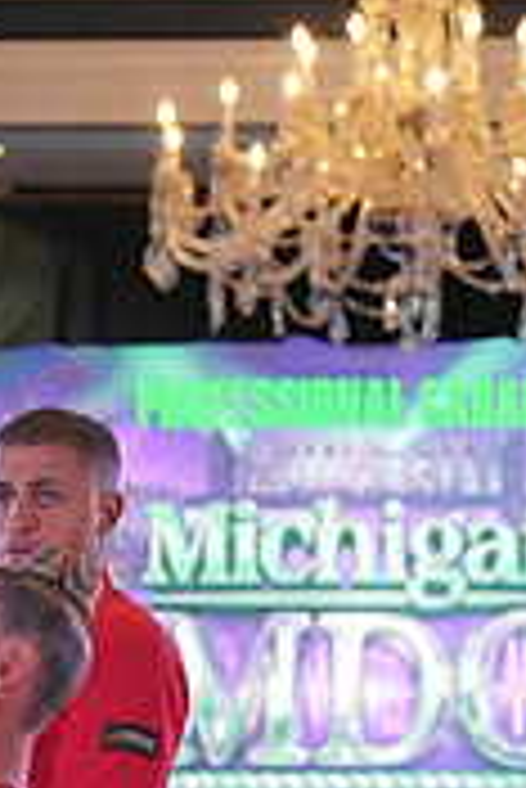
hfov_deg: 6.9
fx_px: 4352
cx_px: -25
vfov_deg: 10.0
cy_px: 1139
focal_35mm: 199
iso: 4000
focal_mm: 60
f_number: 4
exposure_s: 1/400
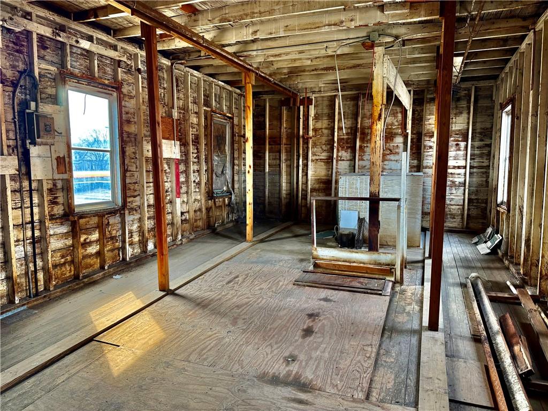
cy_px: 206
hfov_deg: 71.6
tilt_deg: -6.2
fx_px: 380
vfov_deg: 56.8
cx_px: 274
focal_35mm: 24
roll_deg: -0.1
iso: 200
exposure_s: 1/121
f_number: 1.78
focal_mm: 6.76
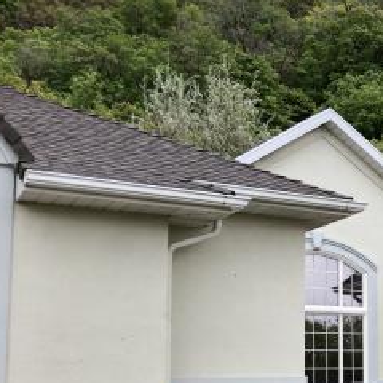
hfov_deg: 24.8
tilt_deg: +9.1
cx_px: 389
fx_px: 826
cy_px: 278
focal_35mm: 66
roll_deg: +1.3
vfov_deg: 25.8
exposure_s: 1/120
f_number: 1.8
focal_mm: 4
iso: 25
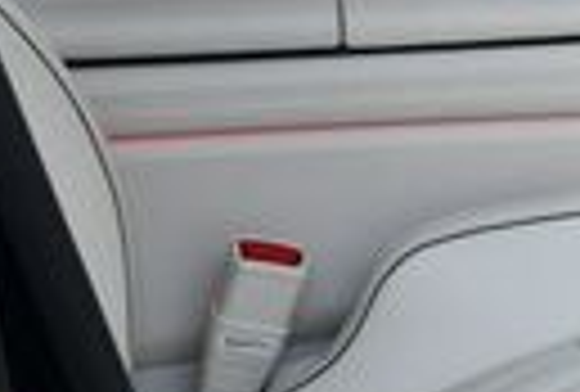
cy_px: 198
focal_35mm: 178
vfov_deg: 7.8
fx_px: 2878
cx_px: 836
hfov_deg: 11.1
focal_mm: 18
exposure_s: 1/250
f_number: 5
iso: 400
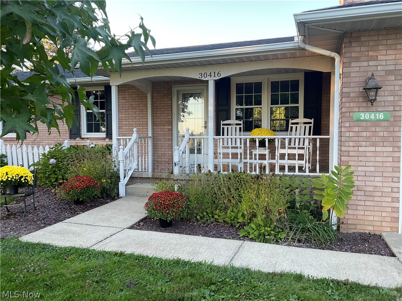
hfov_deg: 61.7
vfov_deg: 48.2
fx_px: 337
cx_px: 201
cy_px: 150
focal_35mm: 29
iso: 40
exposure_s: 1/120
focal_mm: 3
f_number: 1.8
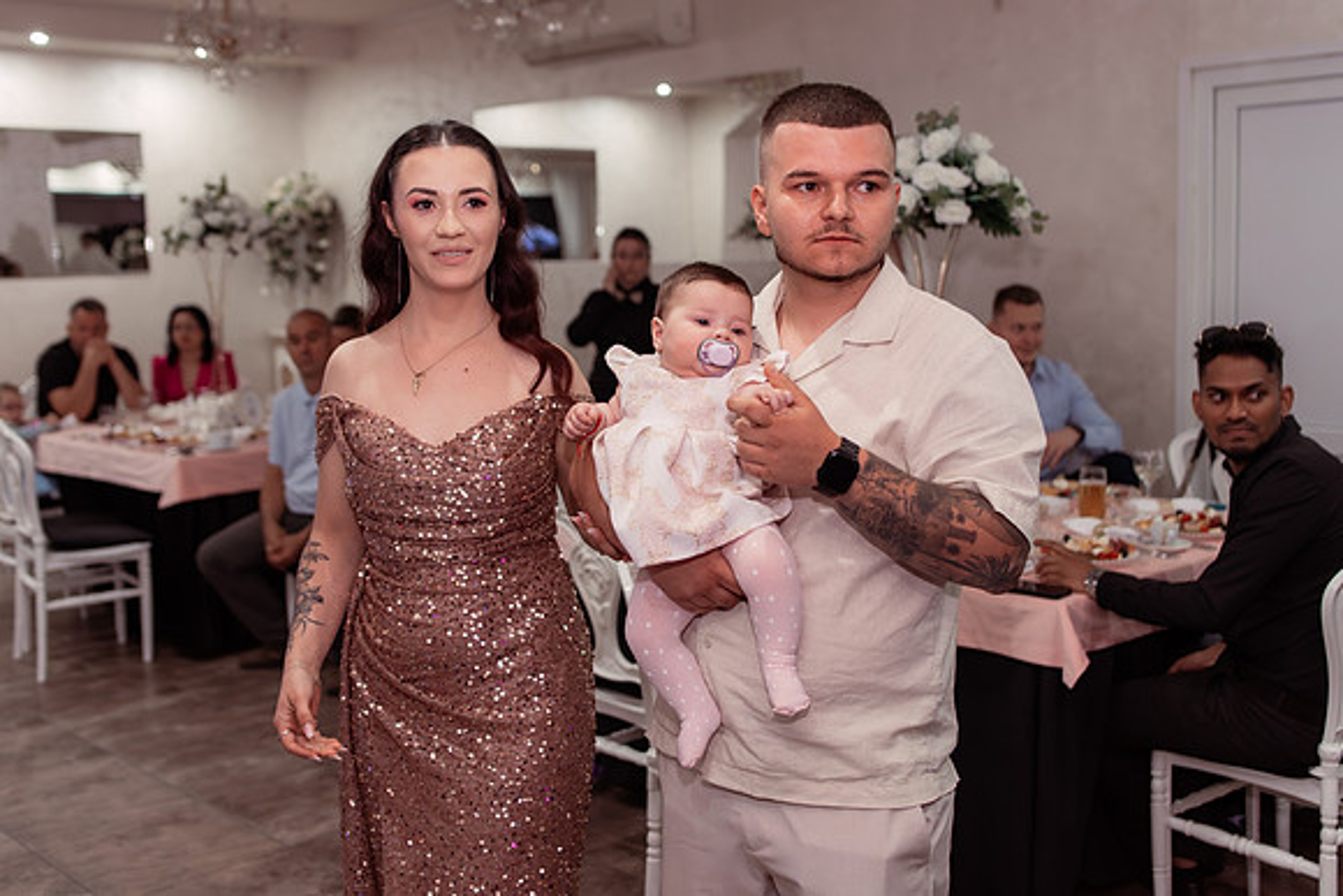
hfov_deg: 49.9
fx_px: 1442
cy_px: 401
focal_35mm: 39
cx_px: 672
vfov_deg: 34.5
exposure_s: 1/200
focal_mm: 35
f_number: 2.8
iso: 1000
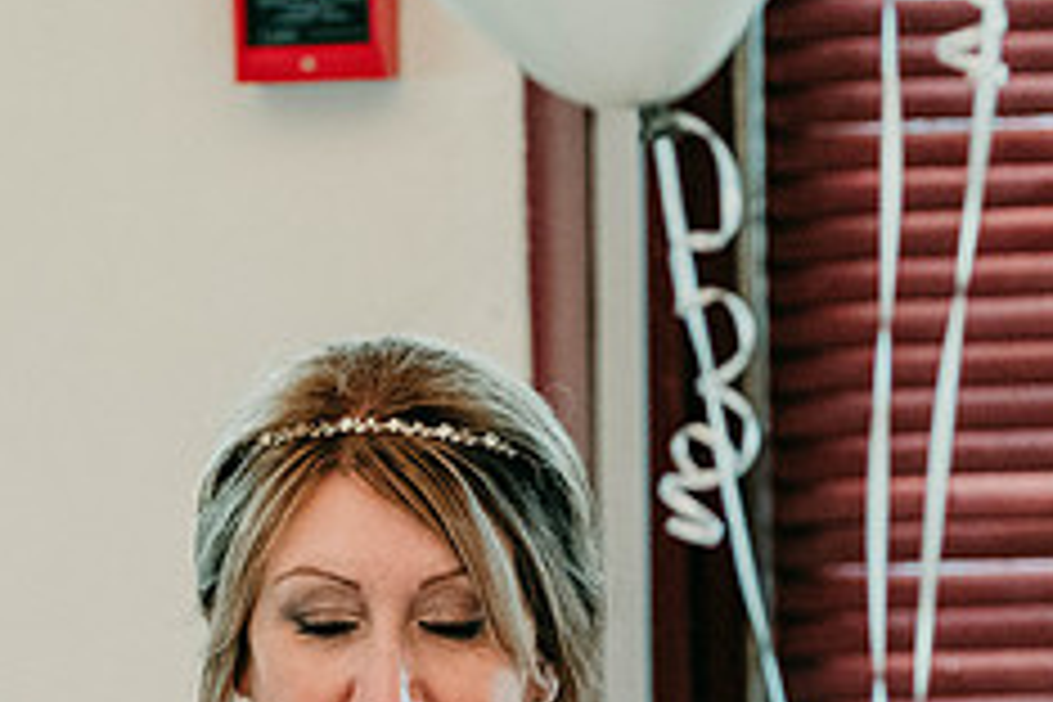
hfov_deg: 4.1
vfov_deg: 2.7
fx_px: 14682
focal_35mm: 502
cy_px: 700
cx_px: 400
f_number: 2.8
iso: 2200
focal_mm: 135
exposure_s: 1/200
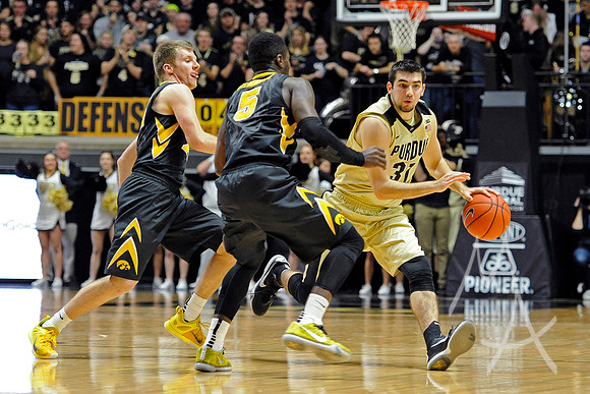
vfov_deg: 12.2
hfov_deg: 18.3
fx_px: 1836
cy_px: 197
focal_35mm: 112
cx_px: 295
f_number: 3.2
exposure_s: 1/800
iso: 3200
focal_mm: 112
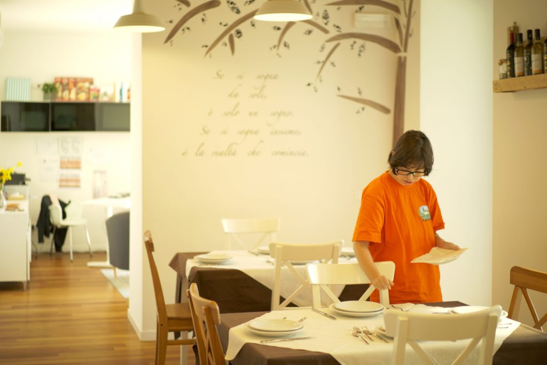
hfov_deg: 36.2
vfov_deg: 24.7
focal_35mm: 55
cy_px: 182
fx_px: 836
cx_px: 274
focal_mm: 55
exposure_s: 1/40
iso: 50
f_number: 1.8
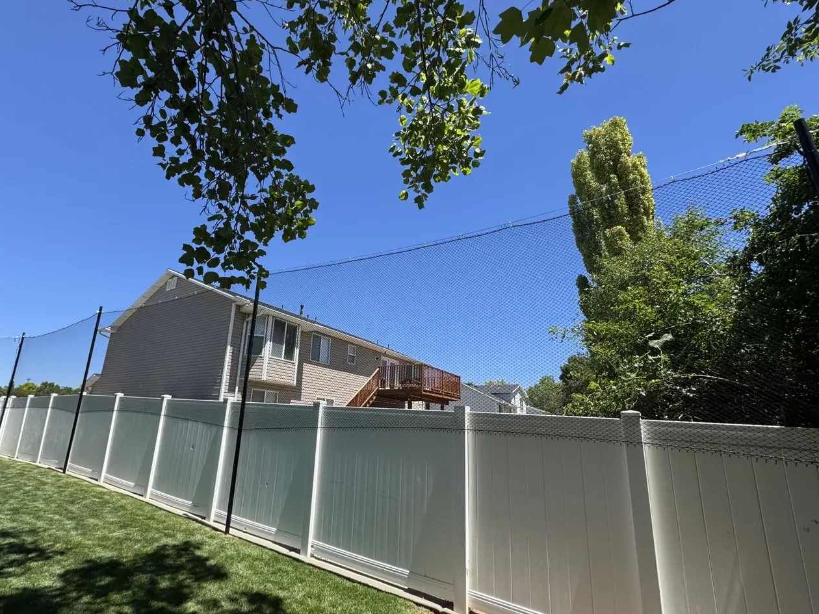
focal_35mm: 16
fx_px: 379
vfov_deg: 78.0
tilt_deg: +14.1
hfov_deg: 94.3
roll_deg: -2.1
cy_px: 331
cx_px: 379
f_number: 2.2
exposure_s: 1/1217
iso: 50
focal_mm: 2.22
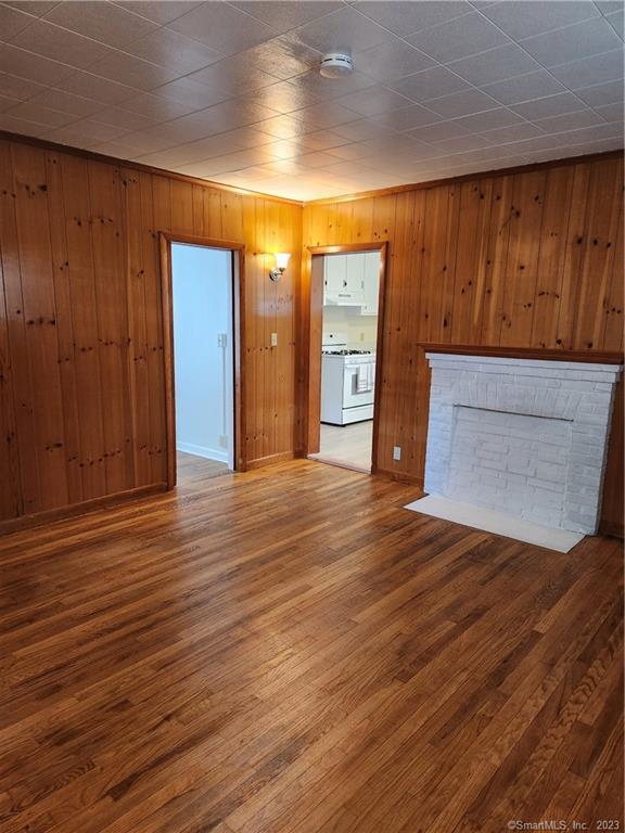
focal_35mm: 23
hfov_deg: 58.9
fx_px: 554
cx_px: 312
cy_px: 416
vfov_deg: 73.9
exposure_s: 1/120
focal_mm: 5.4
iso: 400
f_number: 1.8
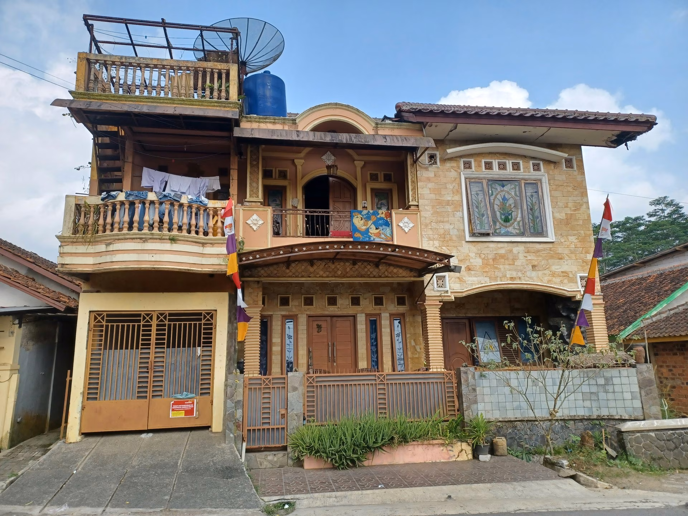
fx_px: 497
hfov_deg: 69.4
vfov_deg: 54.9
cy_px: 258
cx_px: 344
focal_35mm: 25
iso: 32
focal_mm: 4.6
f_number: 1.8
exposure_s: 1/335
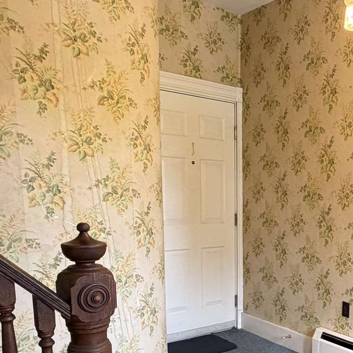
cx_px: 336
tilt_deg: -9.2
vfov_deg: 40.6
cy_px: 267
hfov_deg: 38.2
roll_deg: -1.4
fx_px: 461
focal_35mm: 40
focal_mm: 2.22
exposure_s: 1/60
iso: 400
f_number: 2.2
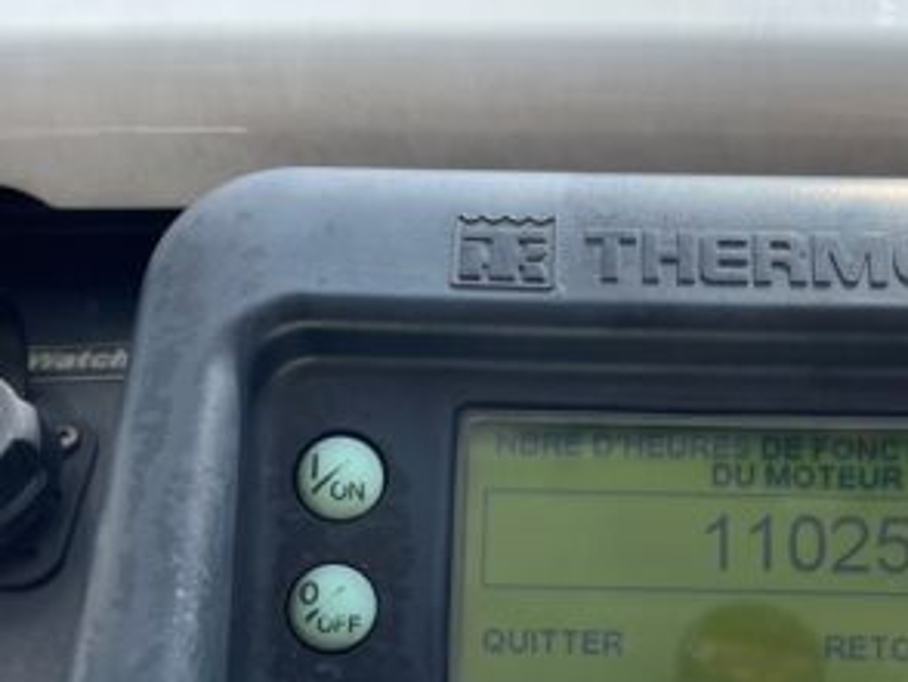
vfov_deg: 26.9
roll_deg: +1.8
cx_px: 630
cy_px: 562
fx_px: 1391
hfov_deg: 35.7
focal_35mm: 53
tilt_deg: +33.2
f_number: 1.6
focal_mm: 4.2
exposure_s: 1/2817
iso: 32
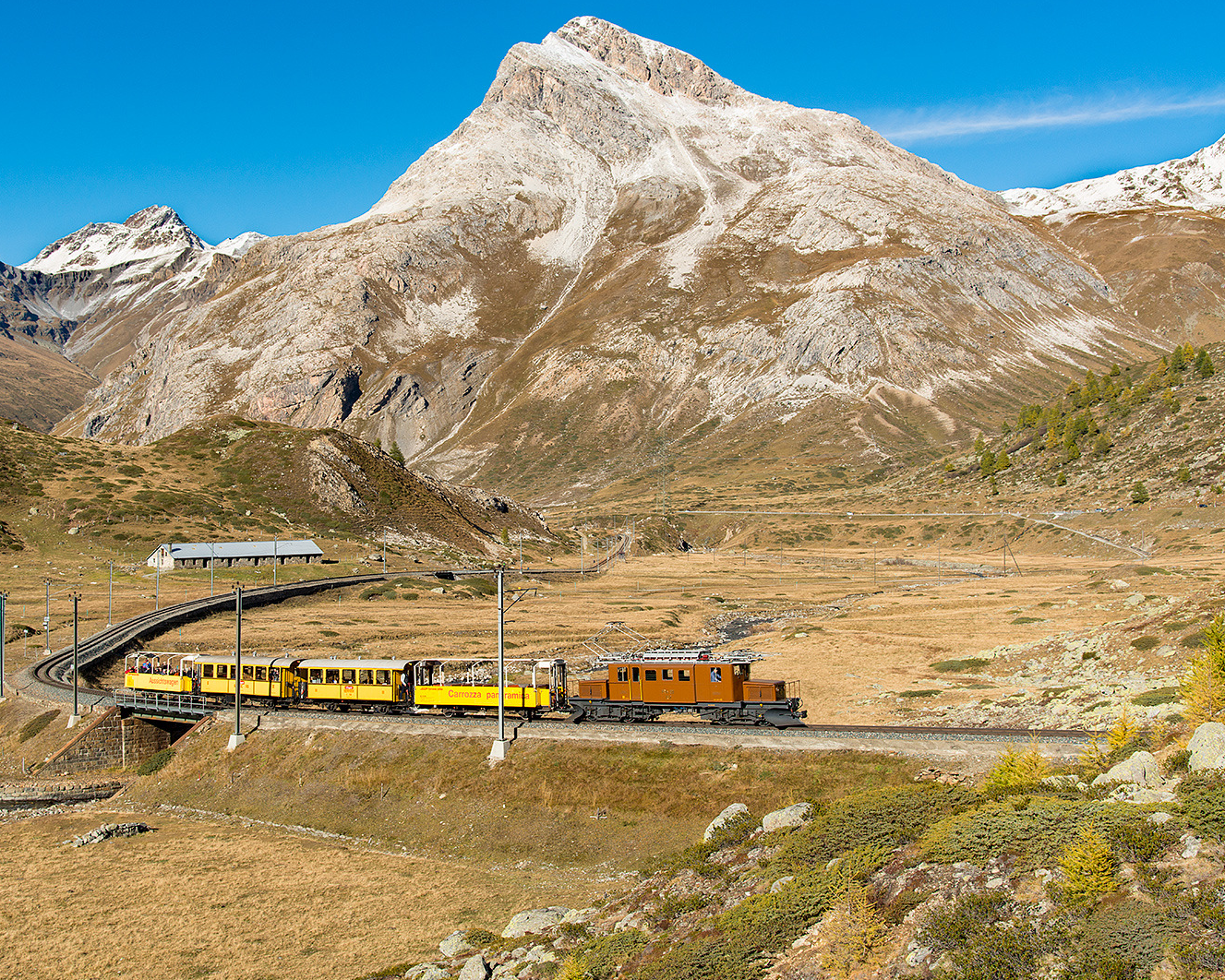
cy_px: 489
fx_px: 1559
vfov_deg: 34.9
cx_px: 504
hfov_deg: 42.7
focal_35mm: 43
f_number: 8
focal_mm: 38
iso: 250
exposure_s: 1/640
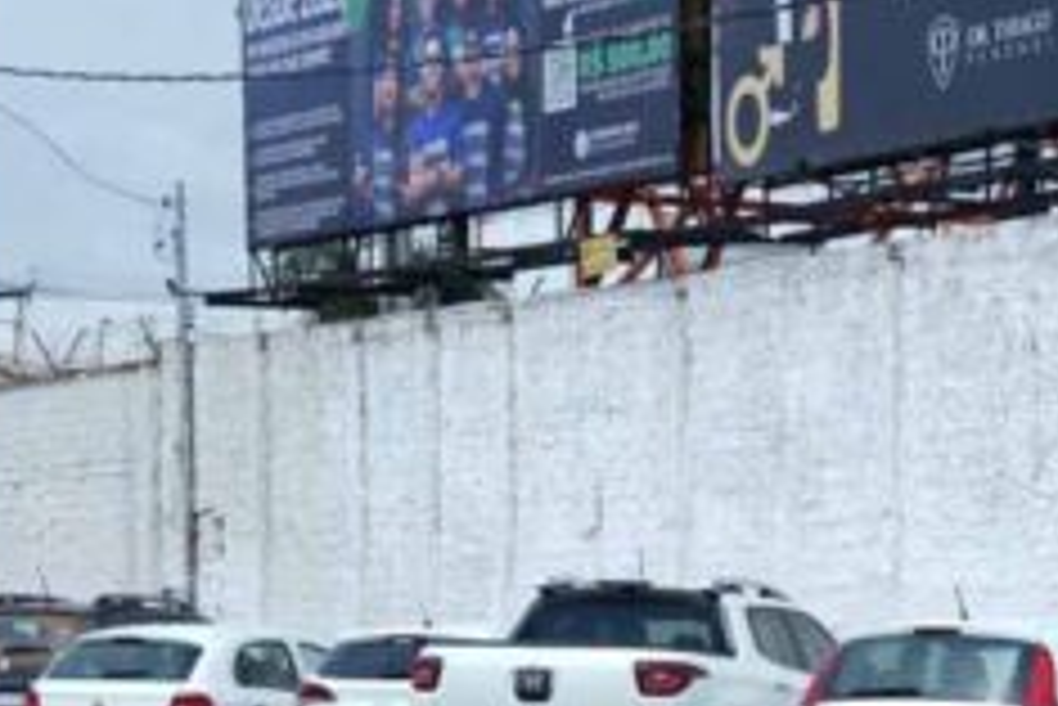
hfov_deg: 14.8
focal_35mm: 137
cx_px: 950
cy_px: 890
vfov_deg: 9.9
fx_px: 4029
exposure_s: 1/800
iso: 64
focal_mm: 42
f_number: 4
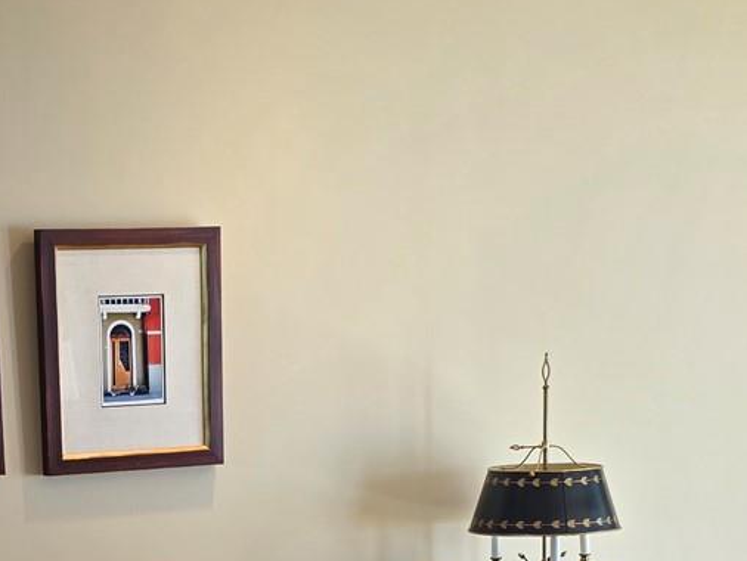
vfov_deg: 15.3
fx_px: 2008
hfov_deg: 20.7
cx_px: 81
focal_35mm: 93
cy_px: 692
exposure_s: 1/120
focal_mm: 6.3
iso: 80
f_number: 1.7
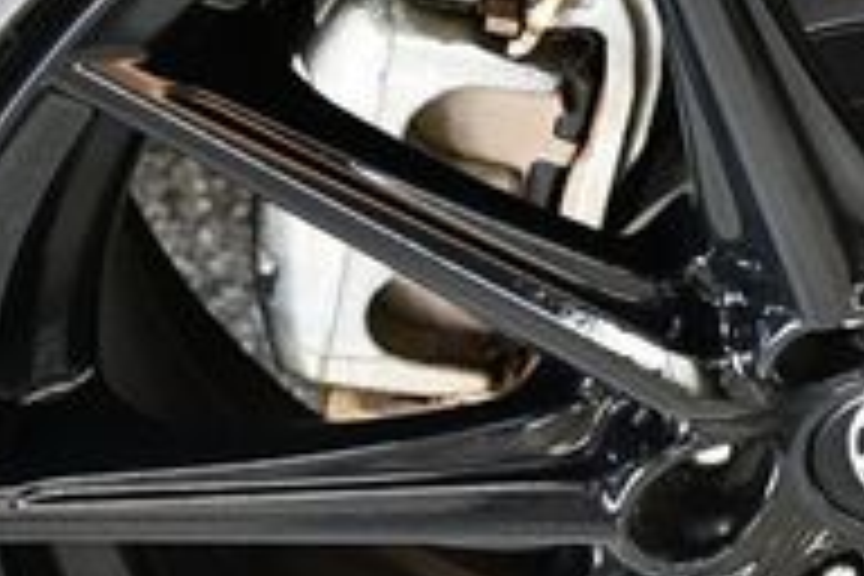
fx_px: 4560
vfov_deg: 7.2
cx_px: 896
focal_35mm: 190
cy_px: 328
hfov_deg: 10.7
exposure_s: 1/60
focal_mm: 38
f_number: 4.2
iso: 3200
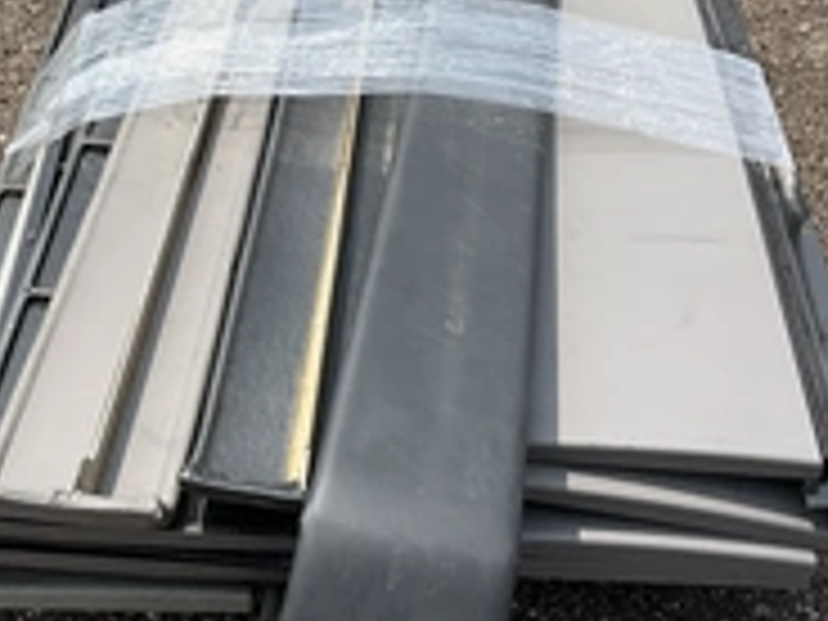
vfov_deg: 23.1
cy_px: 171
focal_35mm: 63
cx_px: 405
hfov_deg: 30.7
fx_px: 1507
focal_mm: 3
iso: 25
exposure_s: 1/1377
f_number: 1.8
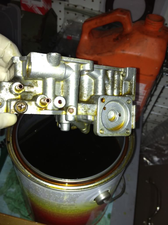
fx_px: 226
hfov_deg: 40.7
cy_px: 112
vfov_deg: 52.6
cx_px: 84
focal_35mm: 35
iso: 50
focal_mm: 4.3
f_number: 2.4
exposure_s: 1/24
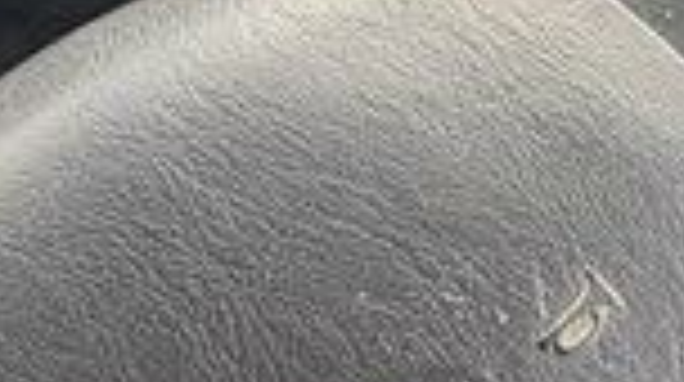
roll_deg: -2.7
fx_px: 1630
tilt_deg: -40.2
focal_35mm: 90
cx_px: 202
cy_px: 225
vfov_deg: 13.4
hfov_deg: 23.5
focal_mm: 2.22
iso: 80
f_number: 2.2
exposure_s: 1/140
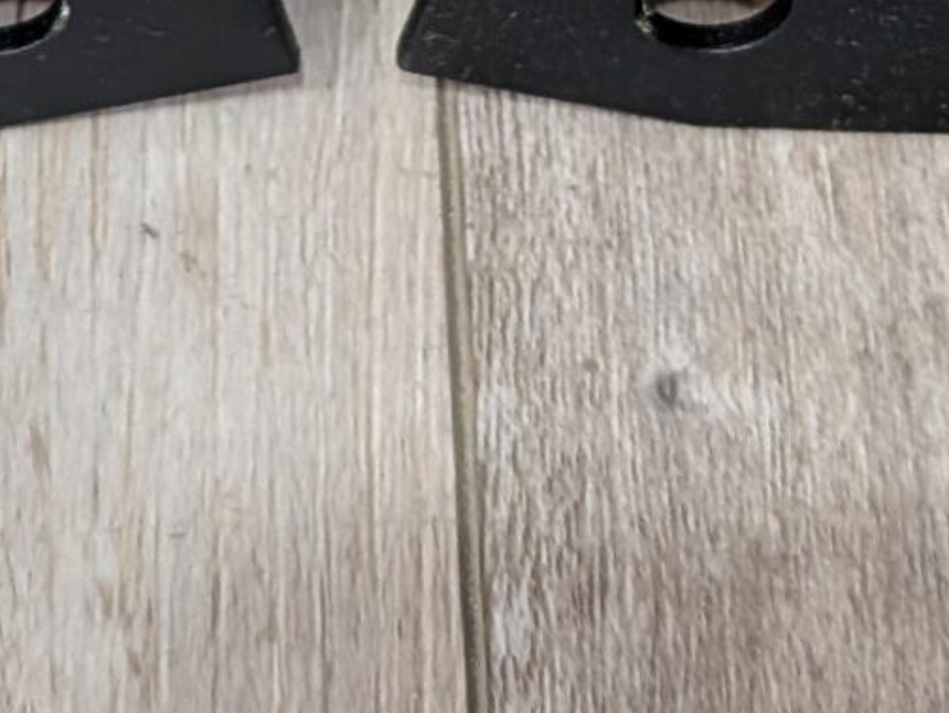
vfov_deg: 11.3
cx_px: 273
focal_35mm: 122
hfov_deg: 16.1
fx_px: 3348
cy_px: -585
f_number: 1.68
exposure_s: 1/40
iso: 1044
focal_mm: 6.9
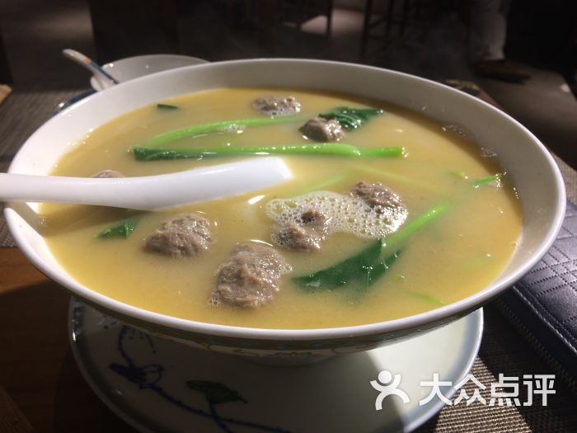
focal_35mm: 29
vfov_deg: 48.2
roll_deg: -3.2
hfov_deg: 61.7
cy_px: 216
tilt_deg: -35.6
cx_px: 288
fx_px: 483
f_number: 2.2
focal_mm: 4.15
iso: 40
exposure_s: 1/50
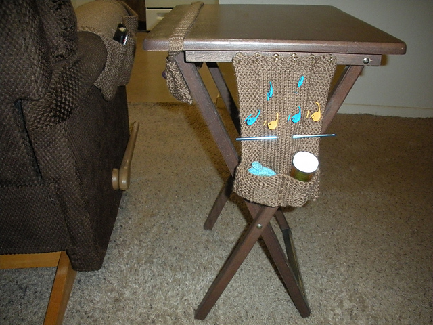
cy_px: 162
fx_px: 438
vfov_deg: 40.7
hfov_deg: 52.6
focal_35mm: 35
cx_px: 216
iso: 400
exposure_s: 1/60
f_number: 3.5
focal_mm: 6.3
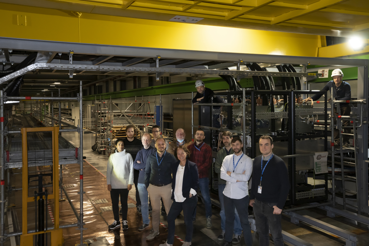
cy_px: 123
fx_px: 359
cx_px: 184
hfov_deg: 54.4
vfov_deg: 37.9
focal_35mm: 35
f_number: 8
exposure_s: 1/100
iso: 4000
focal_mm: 35
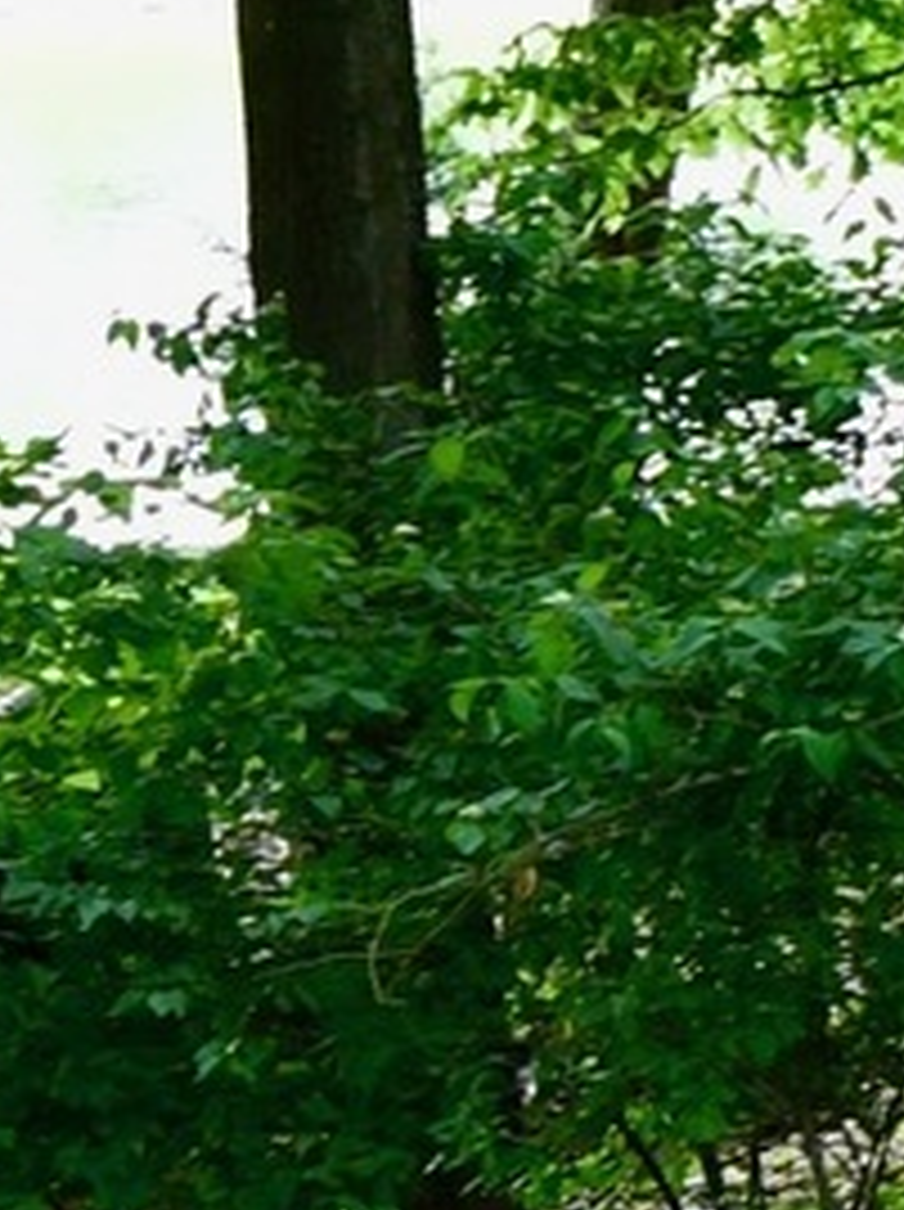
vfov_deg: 12.6
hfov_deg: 7.3
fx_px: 5375
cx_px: 3468
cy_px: -198
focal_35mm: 154
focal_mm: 14
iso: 640
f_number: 5
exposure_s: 1/125
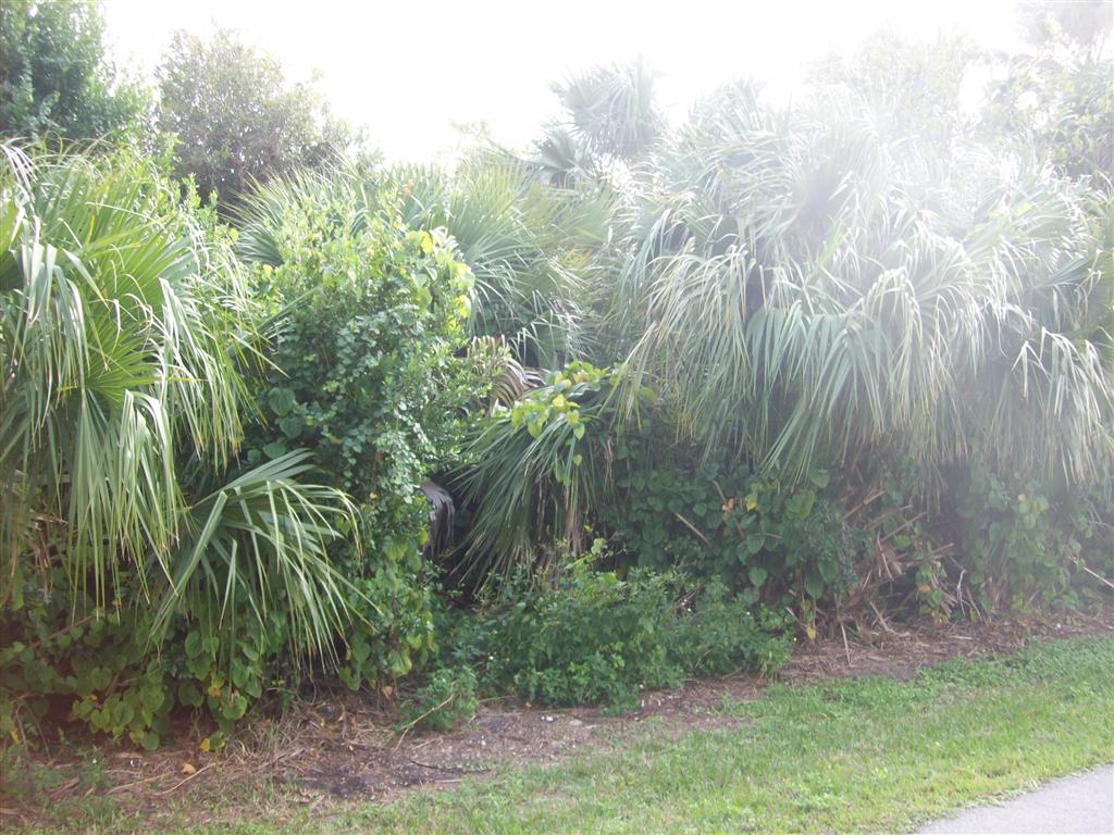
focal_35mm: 36
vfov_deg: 39.7
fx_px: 1159
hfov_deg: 51.4
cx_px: 557
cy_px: 418
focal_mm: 6
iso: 80
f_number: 2.7
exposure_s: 1/142
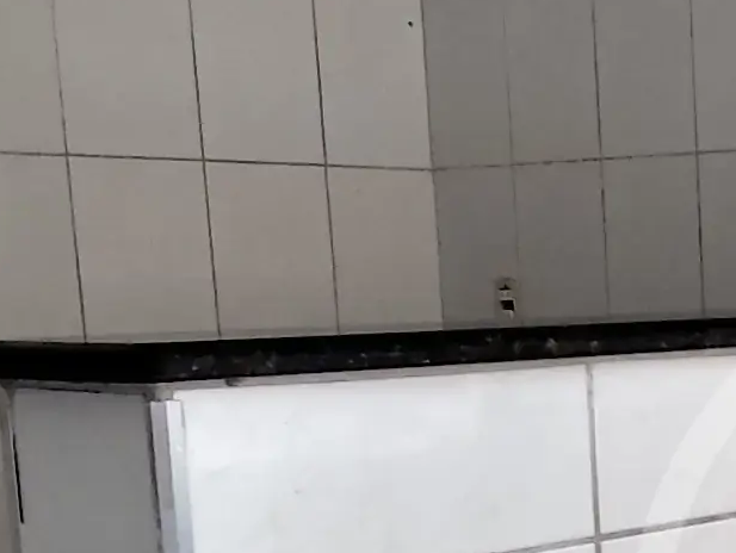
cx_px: 1013
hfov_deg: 20.5
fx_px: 1809
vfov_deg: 16.8
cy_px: 635
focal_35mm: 85
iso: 50
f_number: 2.2
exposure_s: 1/155
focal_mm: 1.65
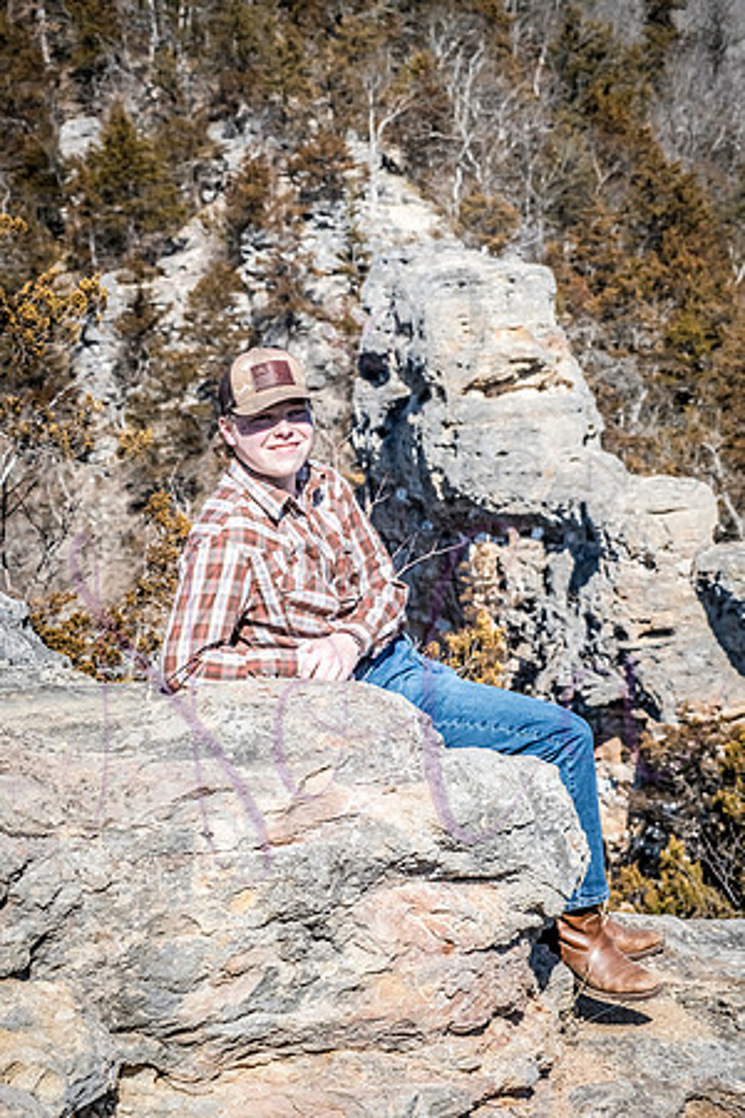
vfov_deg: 20.4
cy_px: 559
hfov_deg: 13.7
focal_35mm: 100
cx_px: 372
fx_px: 3104
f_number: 13
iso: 800
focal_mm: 100
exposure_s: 1/1000
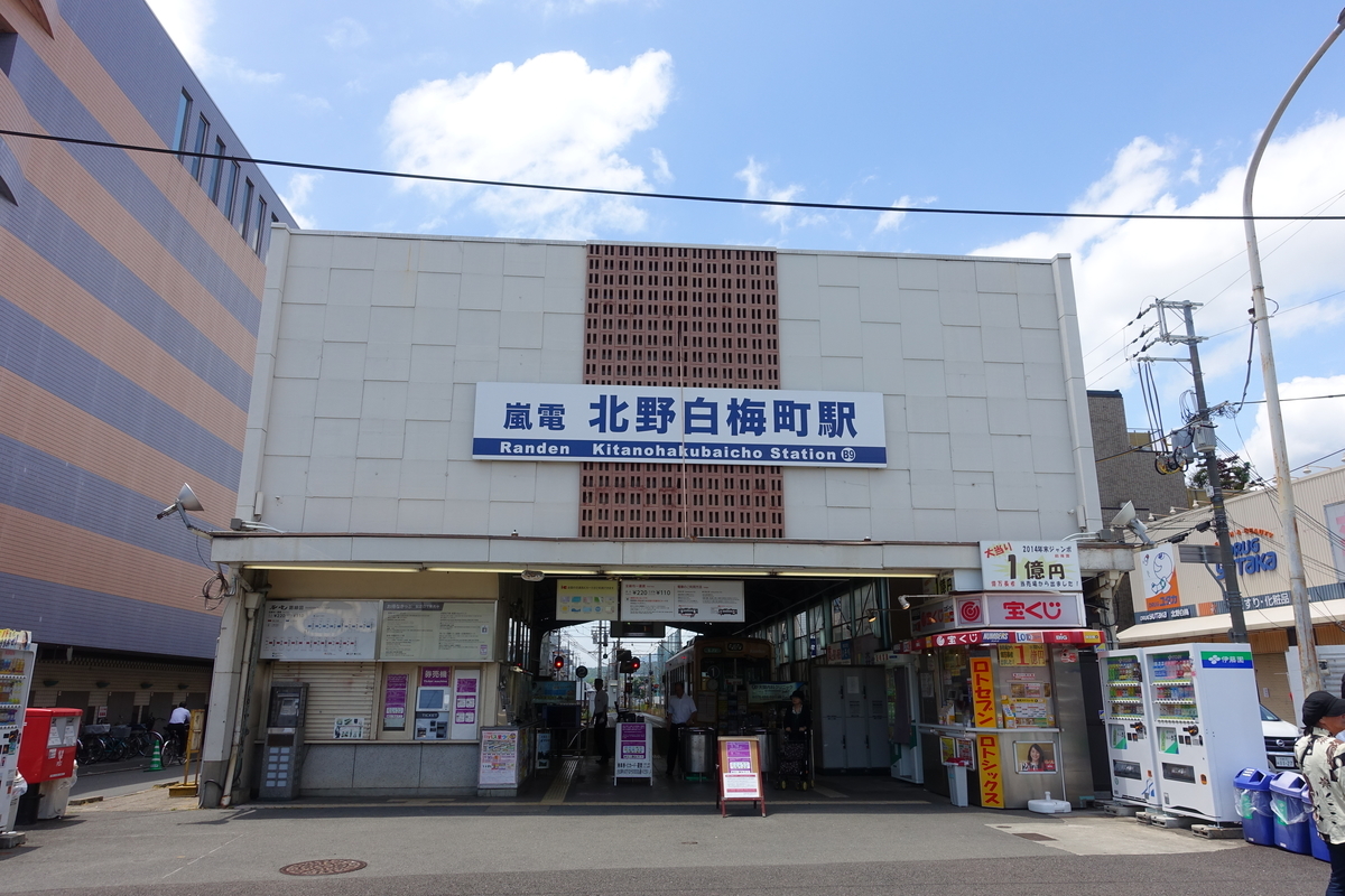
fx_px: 897
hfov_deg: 73.7
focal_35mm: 24
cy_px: 448
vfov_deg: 53.1
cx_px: 672
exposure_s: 1/250
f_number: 7.1
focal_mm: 8.8
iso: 125
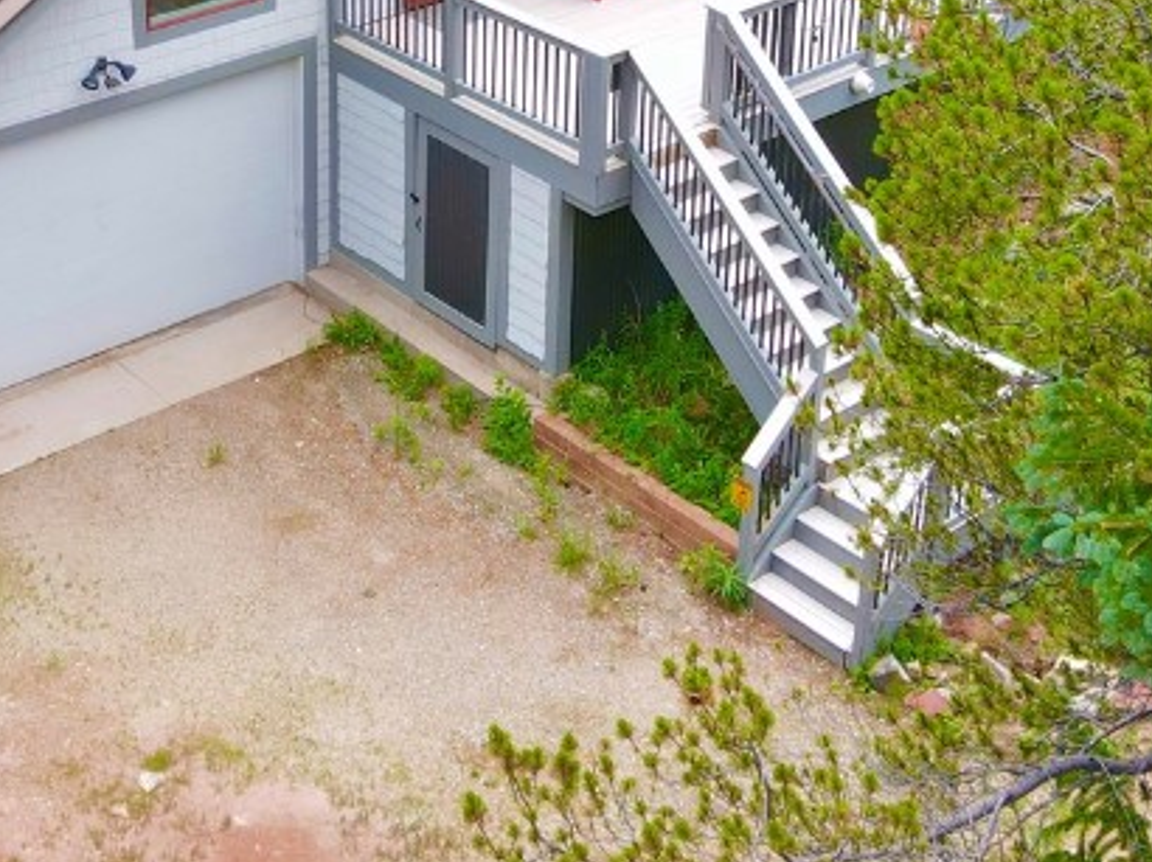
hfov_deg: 31.8
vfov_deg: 23.2
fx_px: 1996
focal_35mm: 60
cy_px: -34
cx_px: 337
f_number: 2.8
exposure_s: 1/120
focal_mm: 4.5
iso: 100
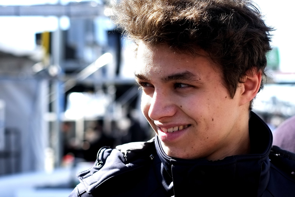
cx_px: 148
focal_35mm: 53
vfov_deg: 25.5
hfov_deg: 37.5
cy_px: 98
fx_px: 434
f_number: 2.5
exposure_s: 1/1600
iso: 200
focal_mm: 35
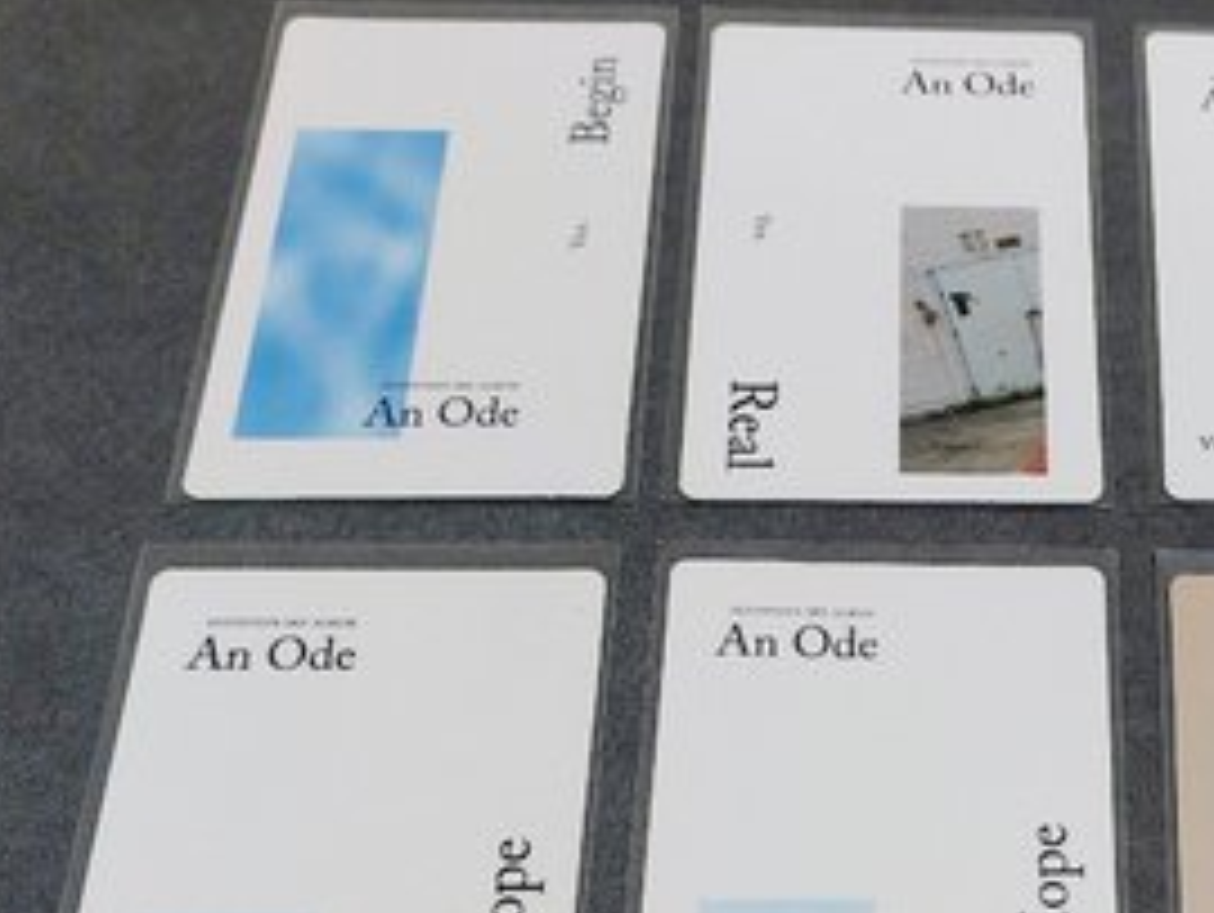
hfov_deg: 49.0
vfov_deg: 38.1
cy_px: 634
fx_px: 1299
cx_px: 836
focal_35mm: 37
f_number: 1.8
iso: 400
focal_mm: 5.23
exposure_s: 1/60.2
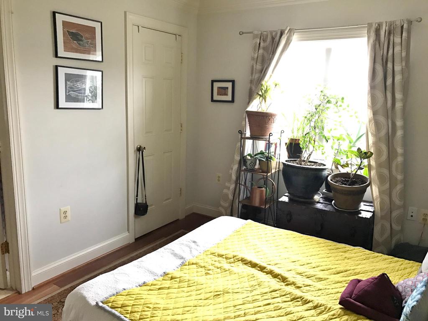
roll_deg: -1.5
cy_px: 160
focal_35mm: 28
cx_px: 214
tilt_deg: -11.2
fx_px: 346
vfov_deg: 49.7
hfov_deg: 63.4
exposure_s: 1/9
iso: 100
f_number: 1.8
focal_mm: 3.99
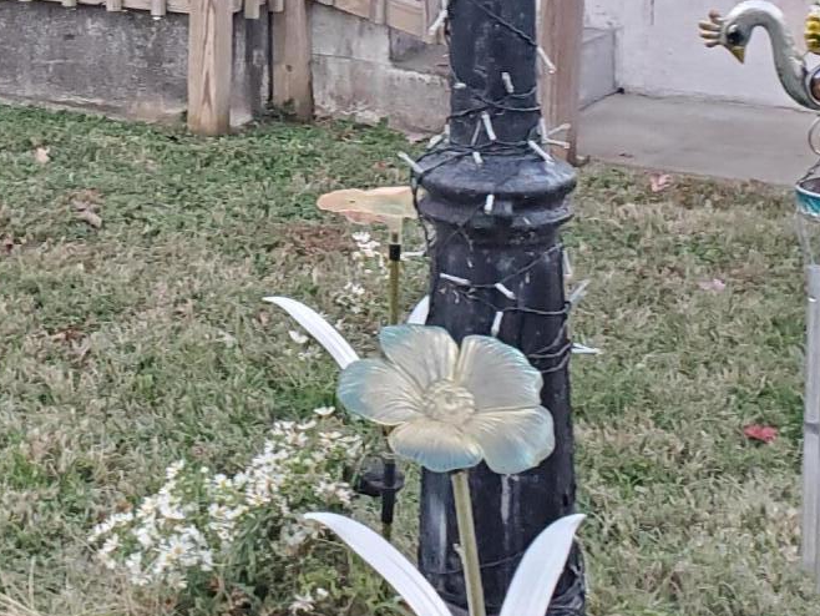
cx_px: 36
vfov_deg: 18.0
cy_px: -67
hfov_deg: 23.8
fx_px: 1872
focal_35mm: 79
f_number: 2.4
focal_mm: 4.3
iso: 320
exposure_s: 1/50
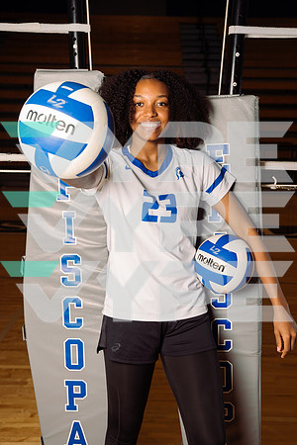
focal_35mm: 52
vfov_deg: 38.2
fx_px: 643
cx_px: 148
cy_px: 222
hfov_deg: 26.0
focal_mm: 52
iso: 200
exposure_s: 1/200
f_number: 5.6
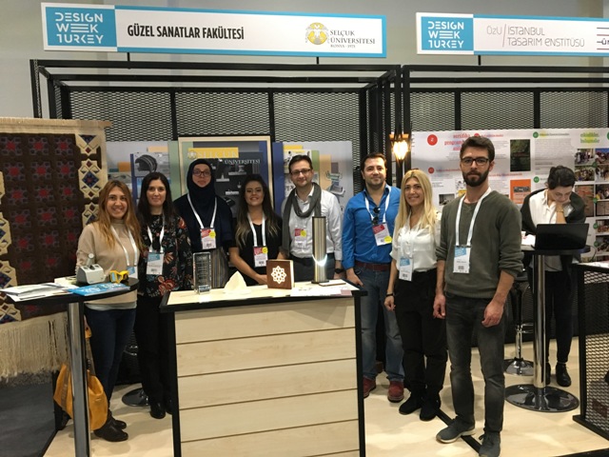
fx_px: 510
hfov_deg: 61.7
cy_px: 228
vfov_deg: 48.2
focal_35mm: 29
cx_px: 304
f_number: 2.2
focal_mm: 4.15
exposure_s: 1/17
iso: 250
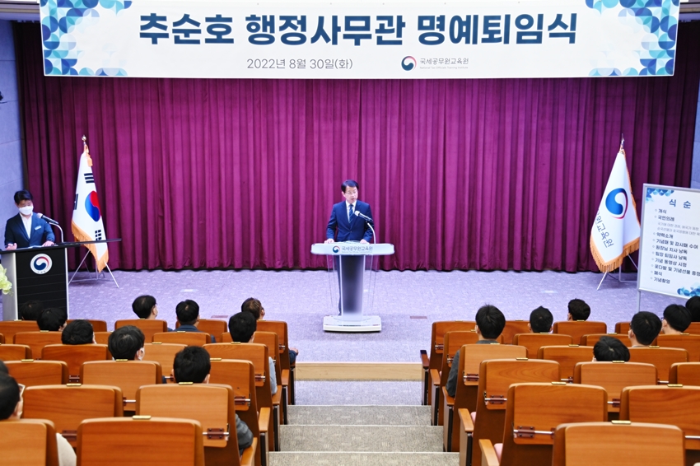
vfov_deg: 29.2
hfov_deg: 42.8
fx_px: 894
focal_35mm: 46
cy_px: 233
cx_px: 350
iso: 1400
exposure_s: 1/125
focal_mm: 46
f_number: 4
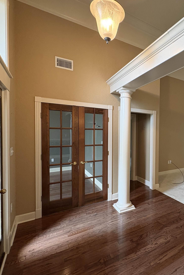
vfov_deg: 84.0
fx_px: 153
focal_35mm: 20
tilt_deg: -0.5
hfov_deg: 57.8
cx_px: 144
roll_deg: -0.4
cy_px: 136
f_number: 2.2
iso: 250
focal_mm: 2.22
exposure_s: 1/60
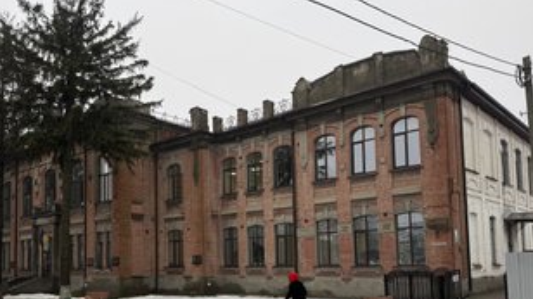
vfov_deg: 33.9
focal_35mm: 34
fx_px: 480
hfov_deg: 57.4
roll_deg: +0.6
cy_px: 225
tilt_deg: +4.0
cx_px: 204
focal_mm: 6.76
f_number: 1.78
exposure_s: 1/315
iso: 80
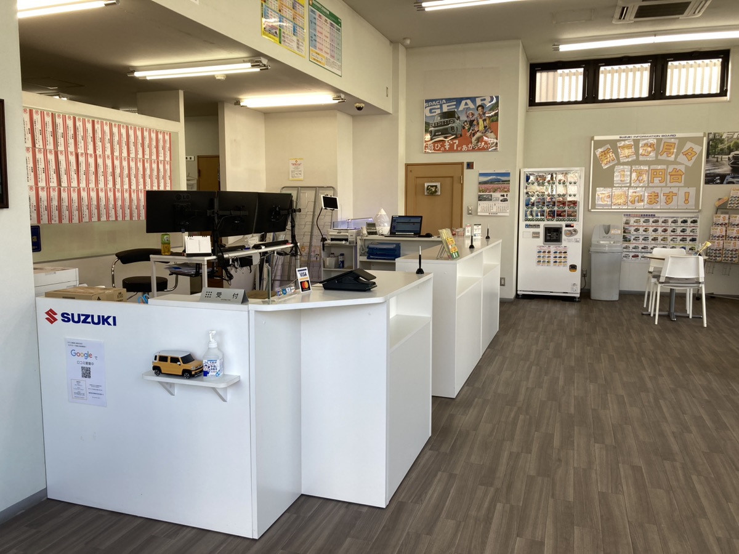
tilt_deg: -7.0
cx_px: 370
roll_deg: -1.3
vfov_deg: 49.7
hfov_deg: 63.4
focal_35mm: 28
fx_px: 598
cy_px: 277
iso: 20
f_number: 1.8
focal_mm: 3.99
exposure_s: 1/100
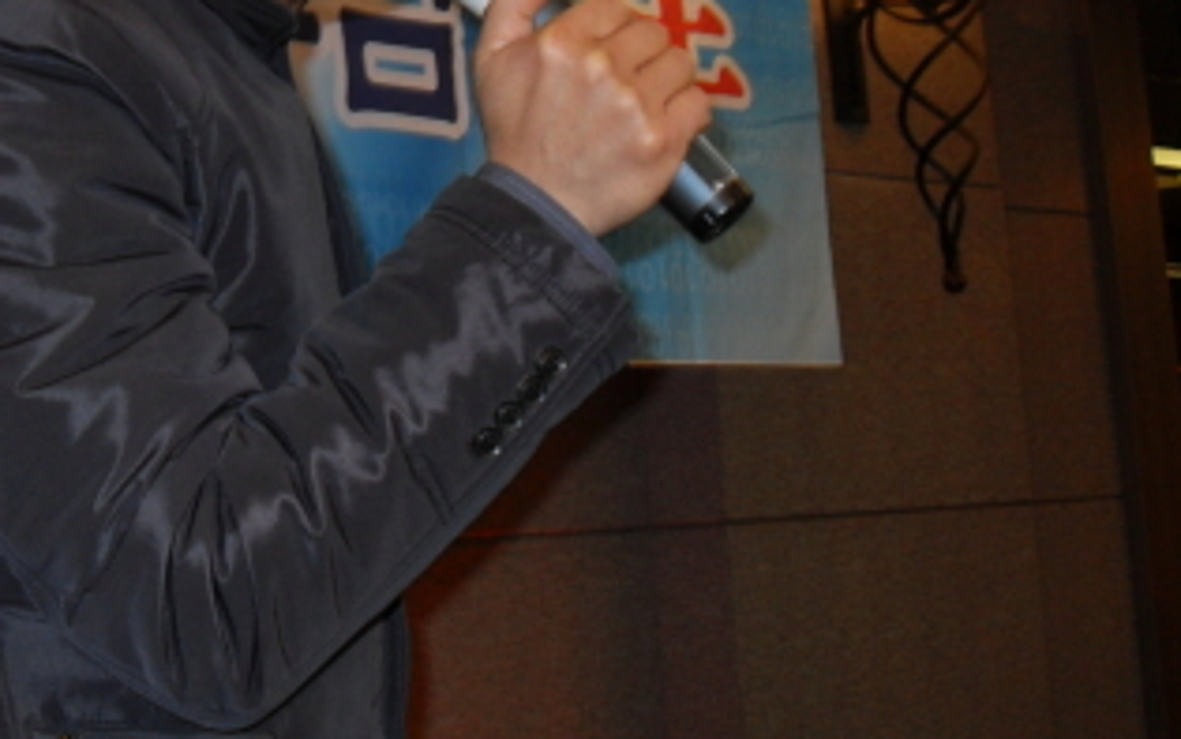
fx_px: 2318
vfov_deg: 17.7
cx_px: 266
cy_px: 2
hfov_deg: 28.1
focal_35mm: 72
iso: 100
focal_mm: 6.3
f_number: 2.8
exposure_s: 1/45
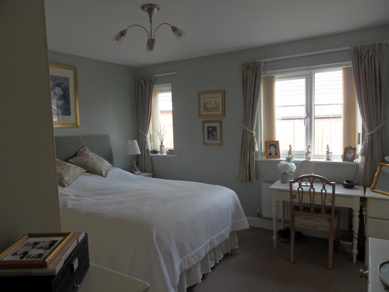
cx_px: 194
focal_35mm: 24
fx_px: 270
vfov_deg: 56.8
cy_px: 146
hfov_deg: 71.6
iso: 100
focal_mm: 4.2
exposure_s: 1/30
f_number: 3.3
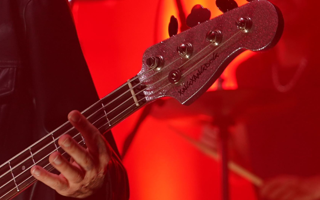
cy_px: 48
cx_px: -142
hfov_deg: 8.1
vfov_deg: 5.2
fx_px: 2206
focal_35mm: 253
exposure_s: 1/160
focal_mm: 70
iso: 1000
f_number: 4
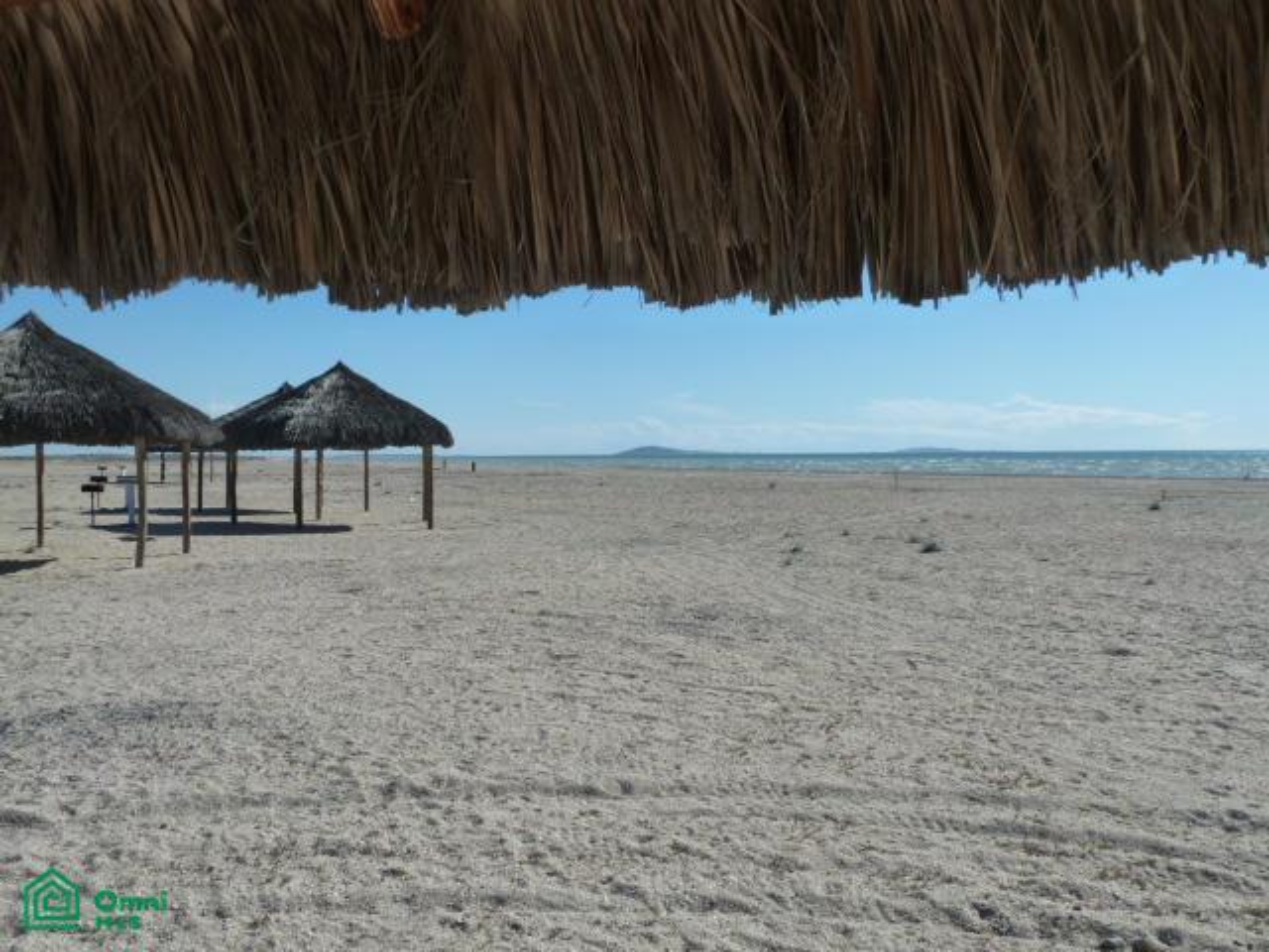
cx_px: 634
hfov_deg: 60.0
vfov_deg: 46.8
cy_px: 476
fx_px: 1100
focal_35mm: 30
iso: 125
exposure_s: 1/640
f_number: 5.6
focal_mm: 5
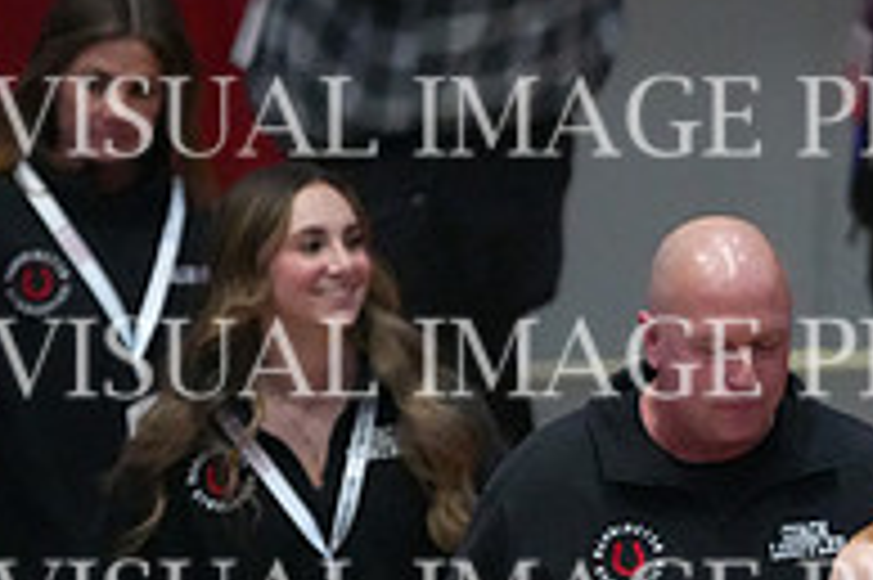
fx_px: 21758
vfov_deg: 1.5
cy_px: 962
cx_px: 767
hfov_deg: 2.3
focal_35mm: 898
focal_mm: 300
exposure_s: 1/1600
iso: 20000
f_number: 3.5
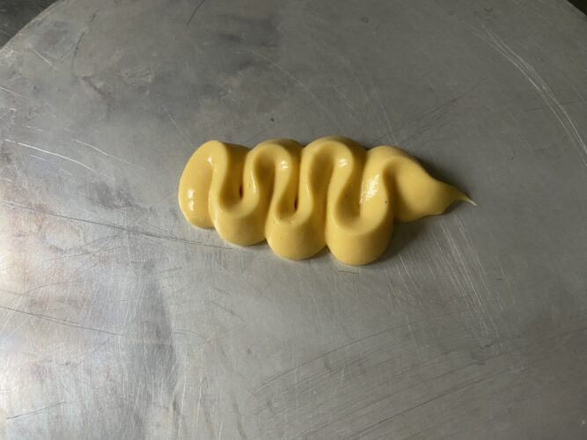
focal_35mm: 26
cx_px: 294
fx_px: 441
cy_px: 220
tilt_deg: -70.4
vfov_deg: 53.0
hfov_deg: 67.3
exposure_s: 1/60
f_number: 1.8
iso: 250
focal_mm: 4.25
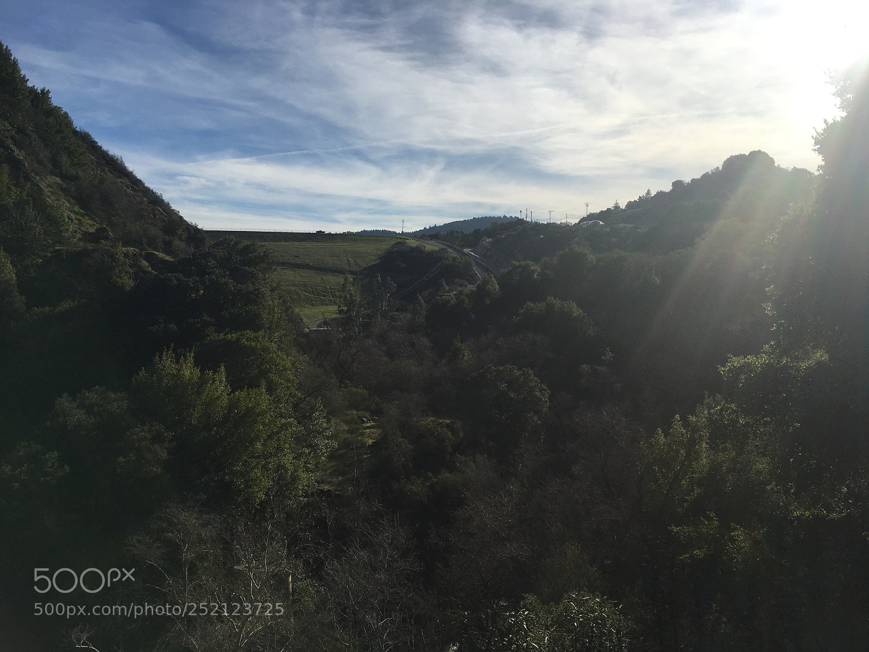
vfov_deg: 48.2
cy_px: 326
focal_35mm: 29
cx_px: 434
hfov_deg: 61.7
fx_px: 728
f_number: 2.2
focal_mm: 4.15
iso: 25
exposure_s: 1/3497
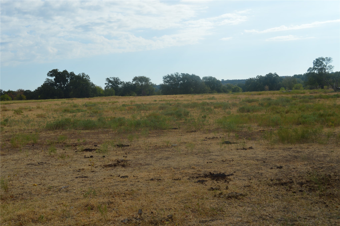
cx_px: 170
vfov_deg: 29.8
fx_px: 425
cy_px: 113
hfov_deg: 43.6
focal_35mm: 45
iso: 100
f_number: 8
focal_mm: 30
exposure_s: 1/250
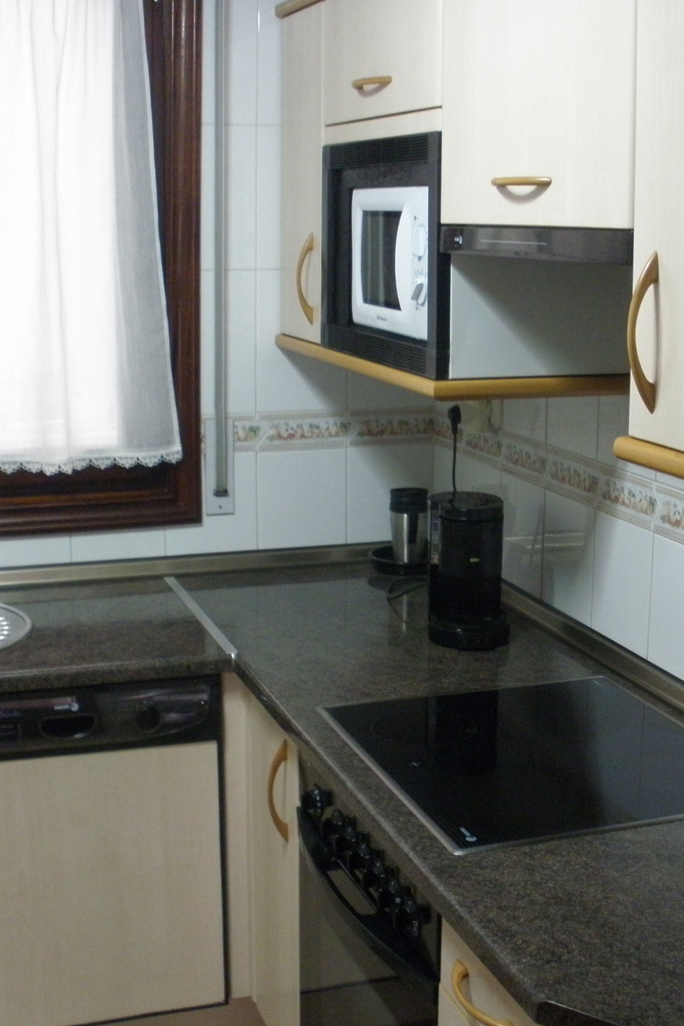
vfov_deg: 39.6
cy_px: 513
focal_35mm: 50
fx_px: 1425
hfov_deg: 26.9
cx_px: 424
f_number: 3.5
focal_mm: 6.3
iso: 320
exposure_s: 1/8
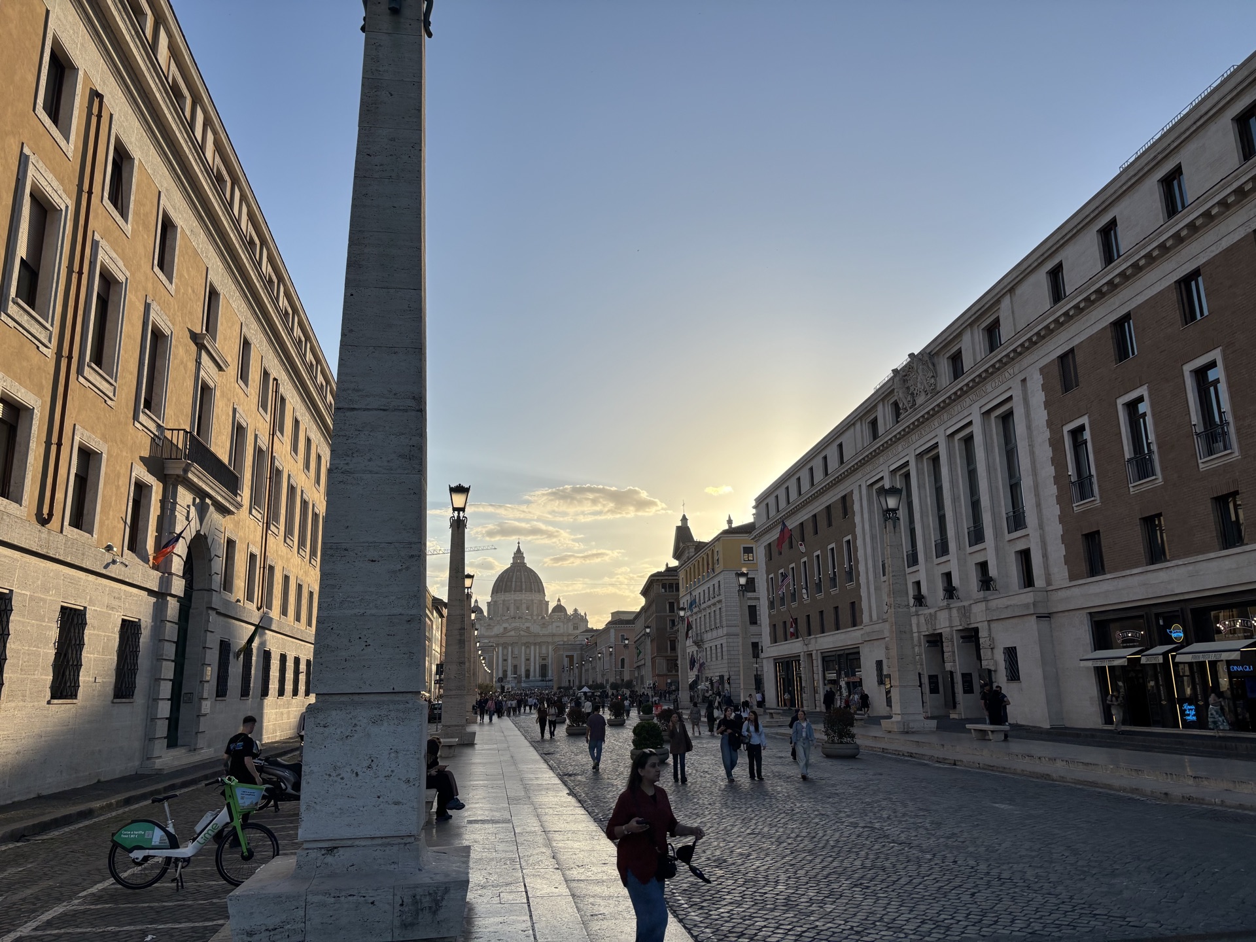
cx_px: 628
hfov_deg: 67.3
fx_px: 943
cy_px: 471
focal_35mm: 26
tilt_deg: +14.0
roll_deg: +2.3
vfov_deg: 53.1
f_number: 1.6
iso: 50
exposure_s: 1/4630
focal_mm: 5.96
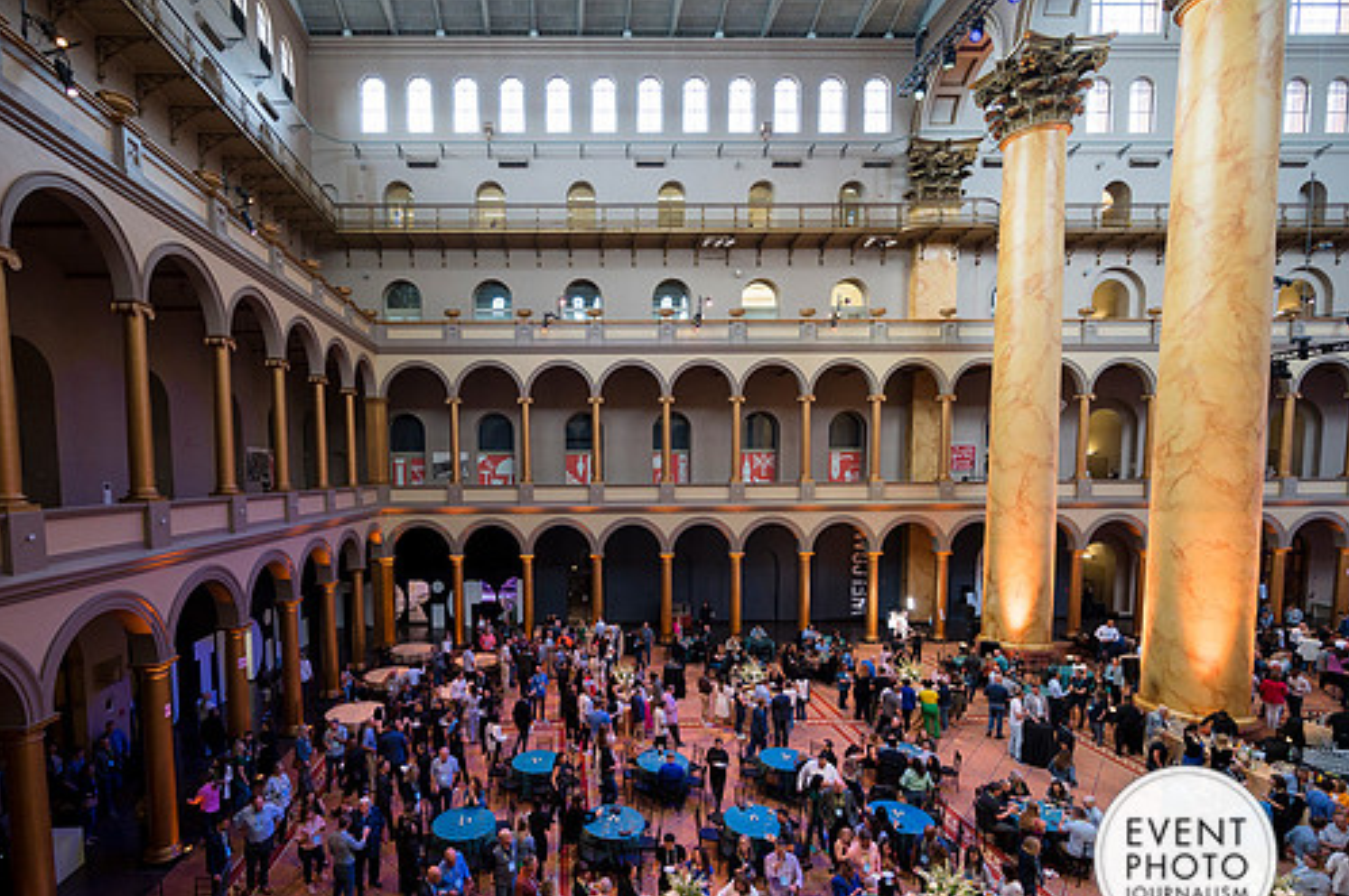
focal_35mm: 17
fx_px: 636
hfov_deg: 92.7
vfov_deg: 70.0
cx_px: 577
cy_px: 511
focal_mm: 14
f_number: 4
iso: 800
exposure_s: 1/100
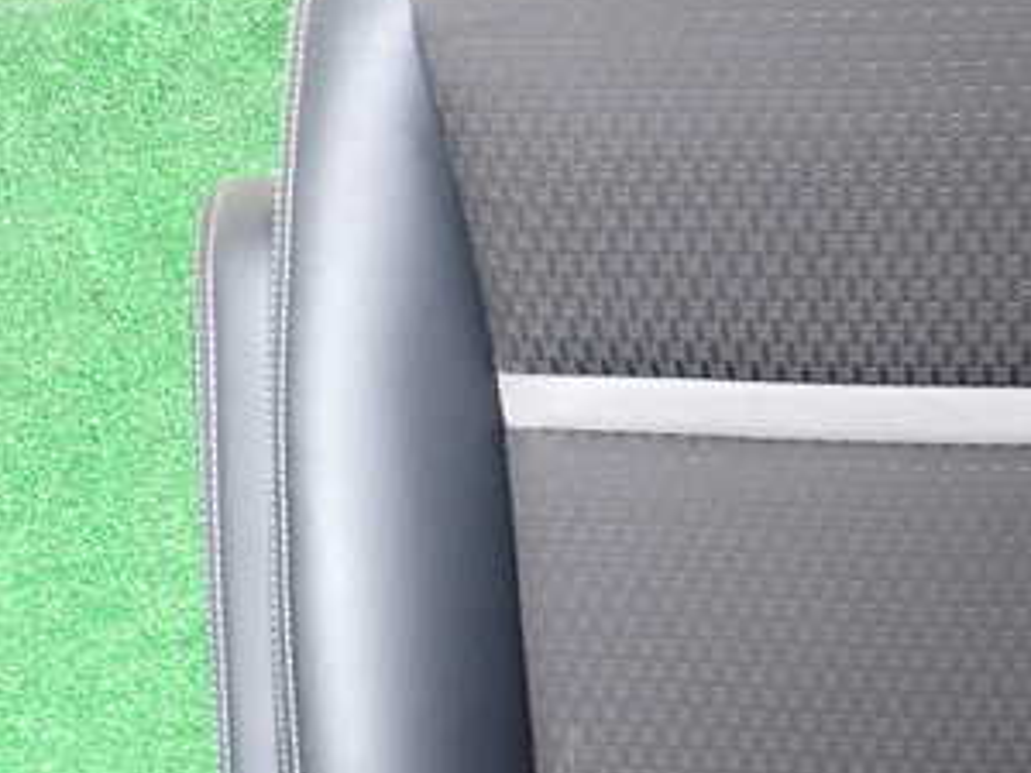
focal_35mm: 60
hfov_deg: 30.4
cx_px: 973
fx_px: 1787
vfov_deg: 24.4
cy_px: 474
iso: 200
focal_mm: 5.4
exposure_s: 1/40
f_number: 2.3
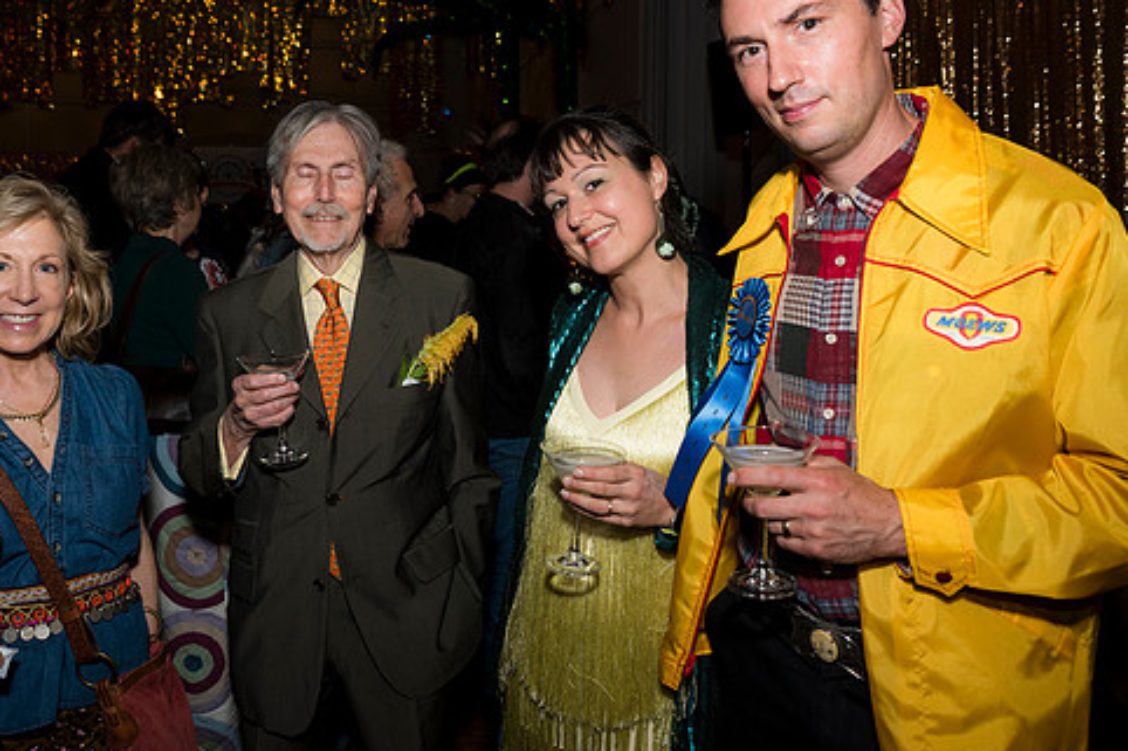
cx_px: 459
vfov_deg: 37.7
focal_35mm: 35
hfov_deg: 54.1
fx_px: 1096
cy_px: 319
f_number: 5.6
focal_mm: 29
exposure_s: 1/160
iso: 800
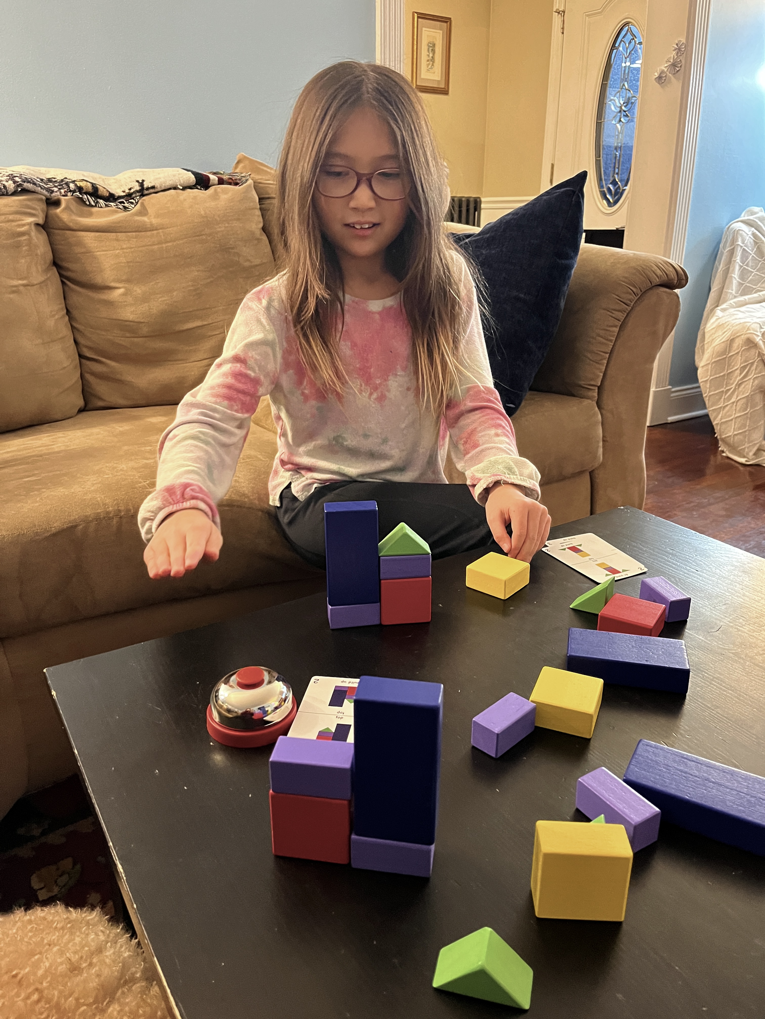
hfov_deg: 53.1
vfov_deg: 67.3
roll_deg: +0.4
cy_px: 510
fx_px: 766
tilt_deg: -20.7
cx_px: 382
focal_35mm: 26
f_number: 1.6
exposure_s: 1/40
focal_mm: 5.1
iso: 500
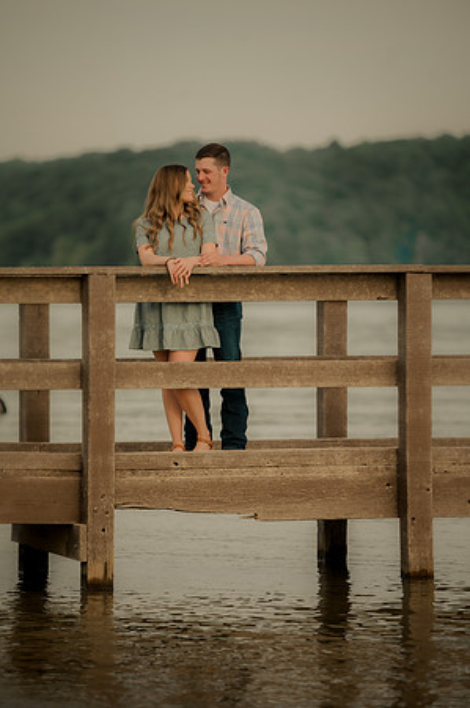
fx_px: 3925
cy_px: 354
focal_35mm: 200
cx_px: 235
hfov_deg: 6.9
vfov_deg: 10.3
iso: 160
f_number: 2.8
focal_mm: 200
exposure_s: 1/800
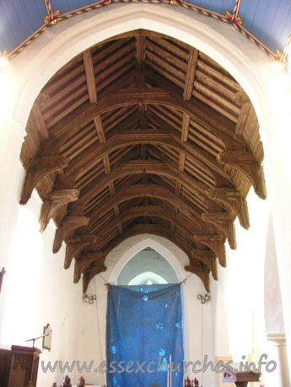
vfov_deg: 52.6
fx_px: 392
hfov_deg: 40.7
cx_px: 146
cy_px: 194
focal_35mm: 35
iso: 160
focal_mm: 8.9
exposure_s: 1/3.9
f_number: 2.8
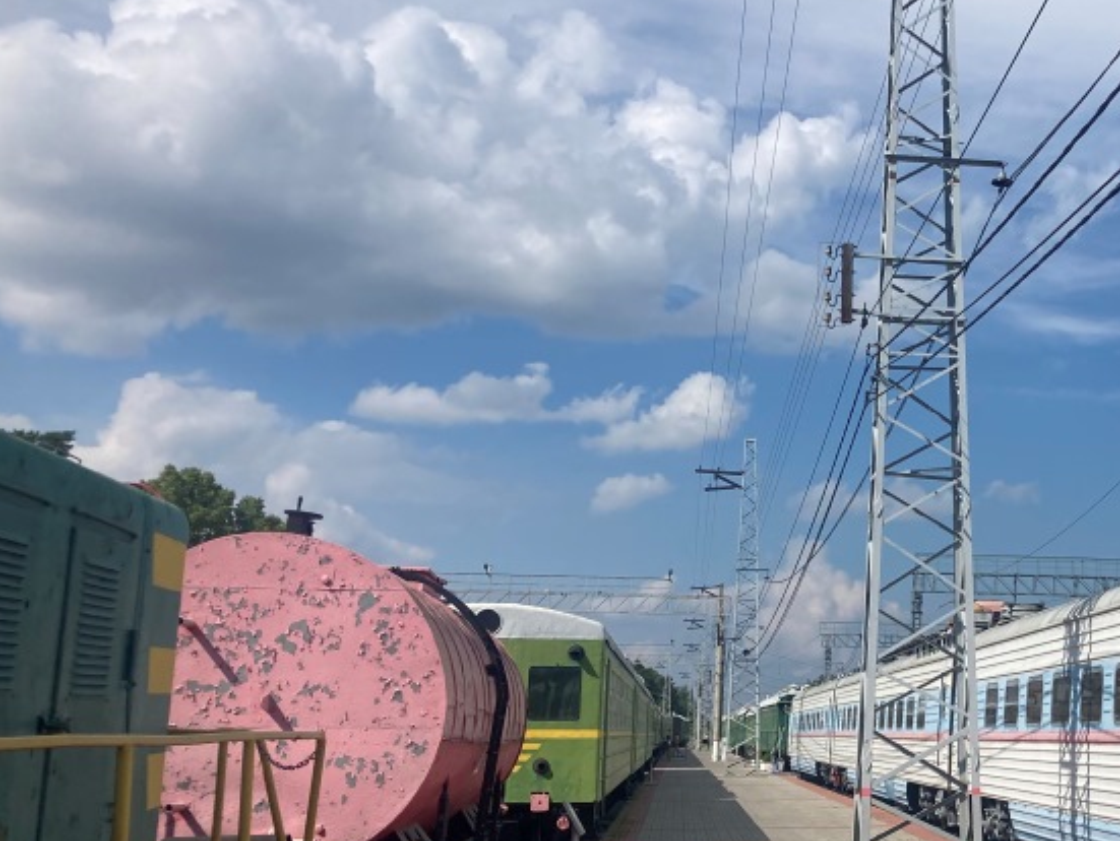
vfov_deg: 28.0
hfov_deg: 35.3
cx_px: 941
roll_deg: -0.9
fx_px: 1684
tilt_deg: +8.9
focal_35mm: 52
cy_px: 477
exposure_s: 1/4367
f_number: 1.8
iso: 25
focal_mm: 3.99
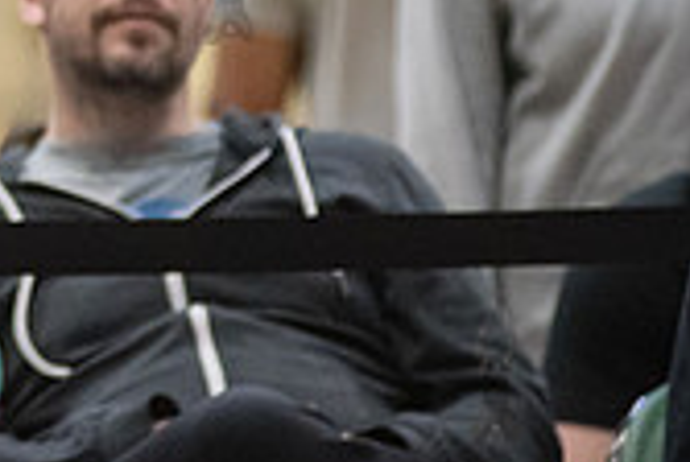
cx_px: -306
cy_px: -229
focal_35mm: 694
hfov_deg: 3.0
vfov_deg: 2.0
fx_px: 13325
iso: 8000
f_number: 3.5
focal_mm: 200
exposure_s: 1/500
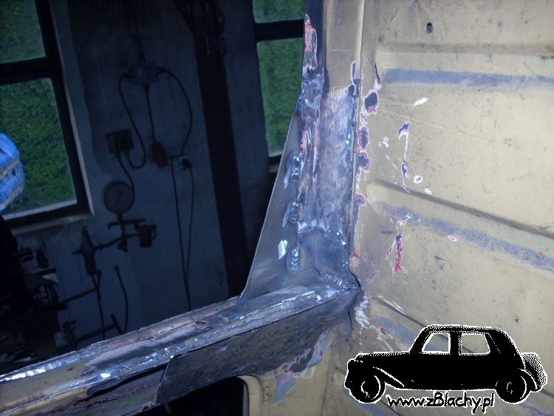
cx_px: 277
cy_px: 208
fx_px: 592
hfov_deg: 50.1
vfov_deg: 38.7
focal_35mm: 37
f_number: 2.8
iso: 64
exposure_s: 1/60
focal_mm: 6.2
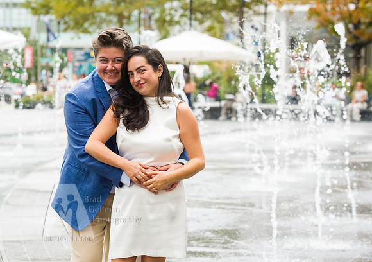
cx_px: 180
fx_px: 1270
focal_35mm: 121
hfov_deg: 16.7
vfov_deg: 11.8
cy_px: 112
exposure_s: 1/500
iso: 800
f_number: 5
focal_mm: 102
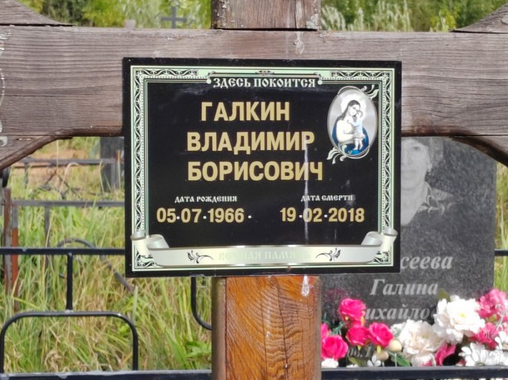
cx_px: 331
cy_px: 195
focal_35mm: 117
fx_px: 1716
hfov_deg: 16.8
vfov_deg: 12.6
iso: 100
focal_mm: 5.52
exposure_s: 1/760
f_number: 1.9
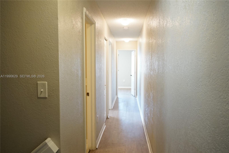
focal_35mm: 27
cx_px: 114
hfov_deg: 67.4
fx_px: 172
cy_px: 76
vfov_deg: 47.9
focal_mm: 18
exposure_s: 1/60
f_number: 3.5
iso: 1600
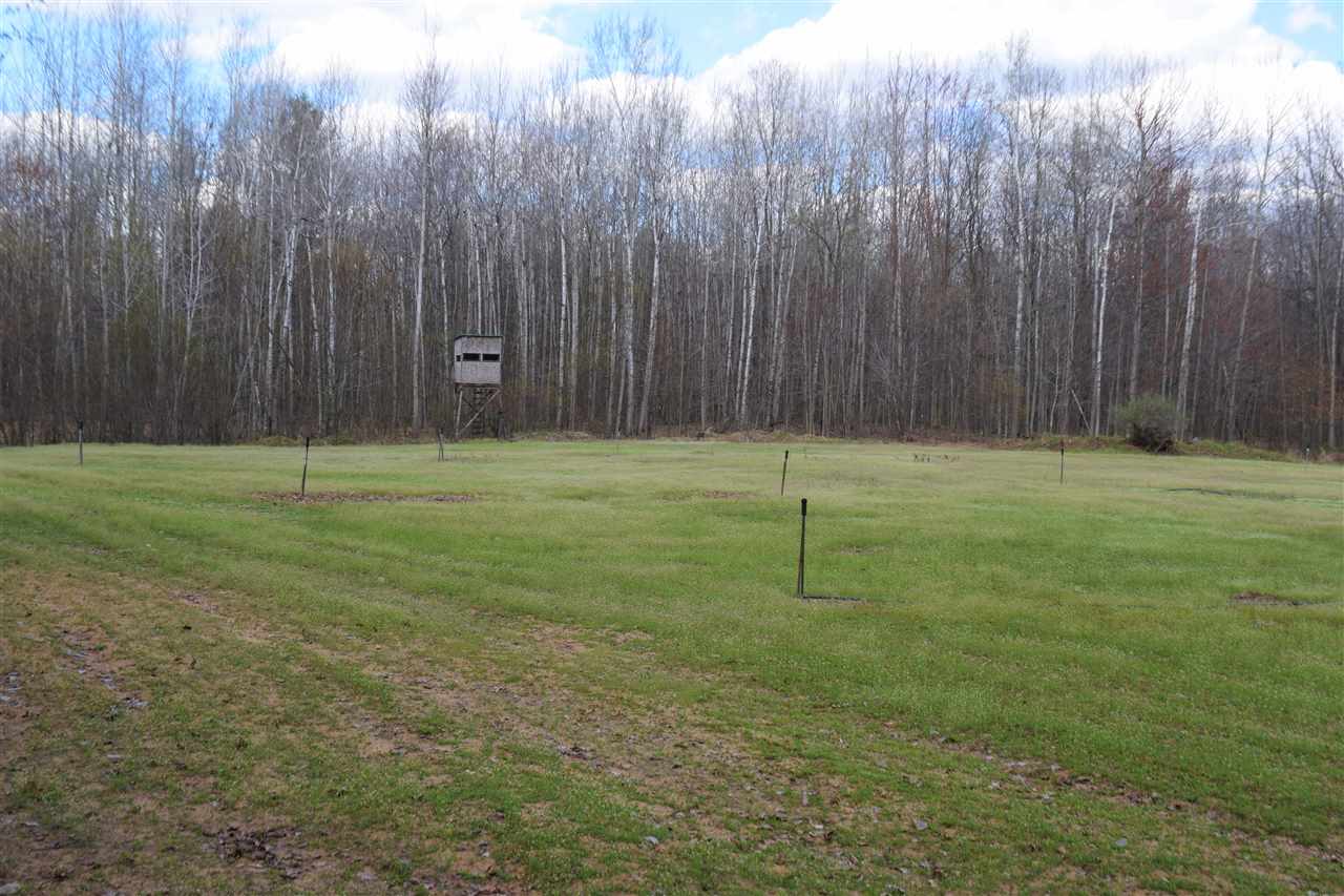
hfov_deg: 53.1
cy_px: 448
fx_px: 1344
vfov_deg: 36.9
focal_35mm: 36
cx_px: 672
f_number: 9
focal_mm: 24
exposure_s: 1/320
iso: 200
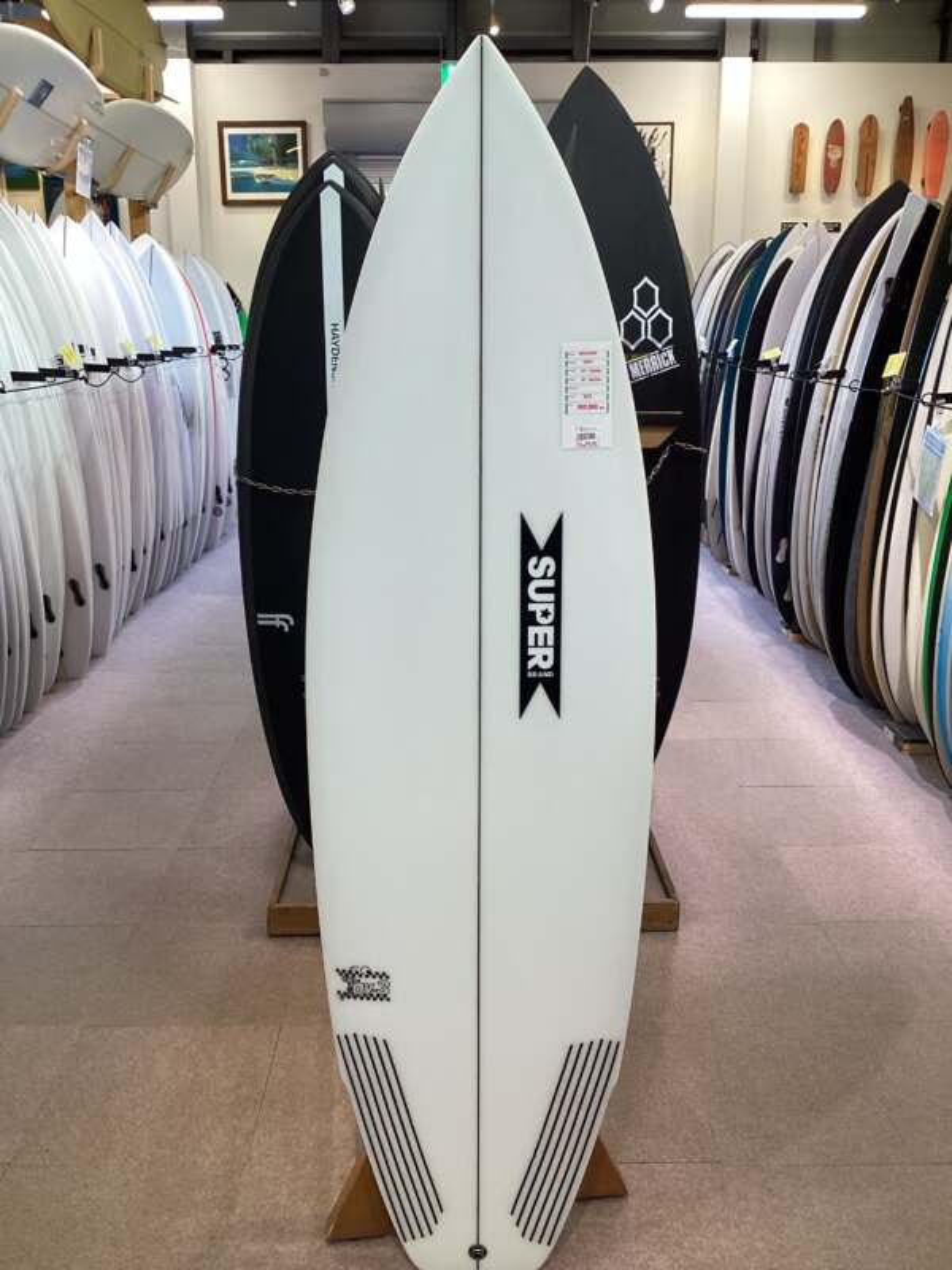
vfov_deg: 58.4
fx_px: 1137
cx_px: 476
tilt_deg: -16.3
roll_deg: +0.4
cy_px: 635
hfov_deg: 45.4
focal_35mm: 31
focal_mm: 3.3
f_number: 2.4
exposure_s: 1/50
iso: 50
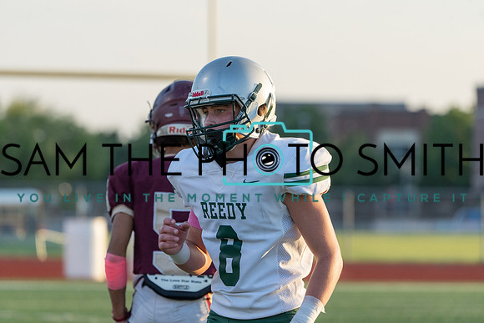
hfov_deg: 6.7
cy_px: 162
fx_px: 4155
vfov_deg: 4.5
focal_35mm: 309
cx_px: 242
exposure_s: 1/1000
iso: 1000
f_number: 7.1
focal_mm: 309
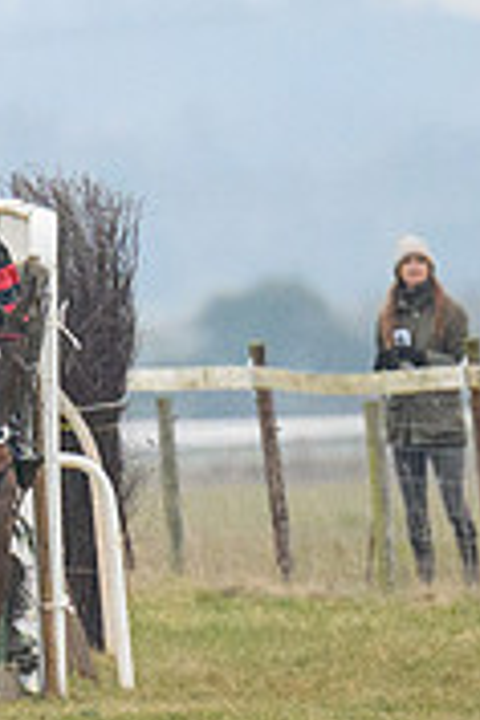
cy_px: 262
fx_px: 35777
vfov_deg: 1.2
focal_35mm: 1789
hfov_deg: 0.8
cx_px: -438
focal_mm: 300
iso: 2000
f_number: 4
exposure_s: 1/500
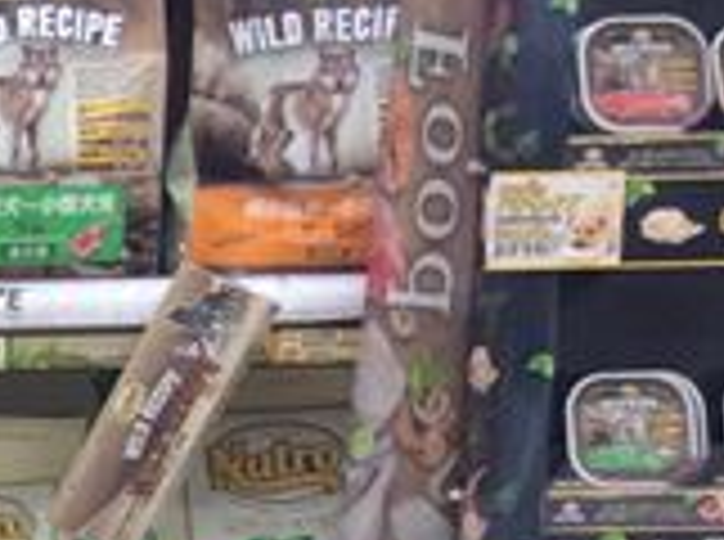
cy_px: 958
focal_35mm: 119
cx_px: -472
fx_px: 2483
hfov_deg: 15.0
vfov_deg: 11.5
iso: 50
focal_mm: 3.3
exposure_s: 1/24
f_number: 2.4
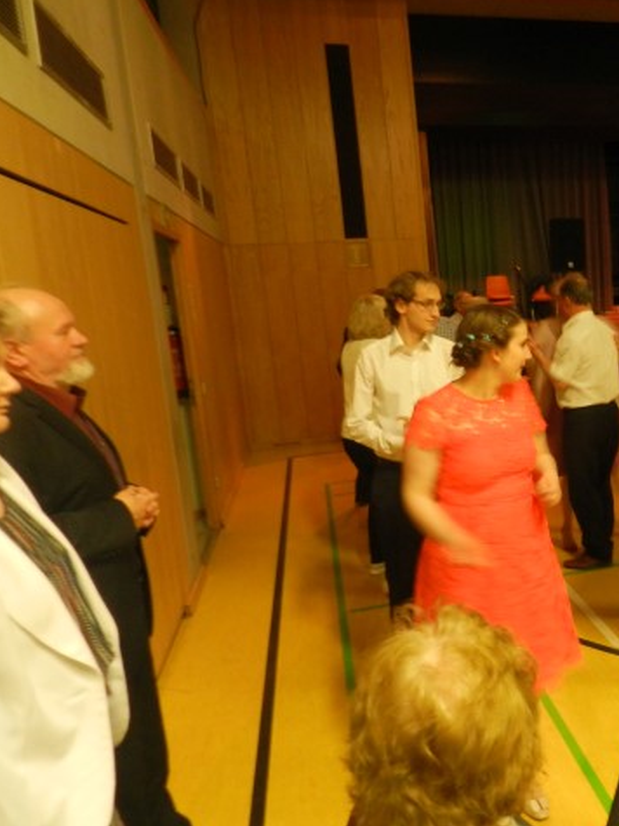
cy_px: 410
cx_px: 549
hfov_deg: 42.0
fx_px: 739
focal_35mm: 31
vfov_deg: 58.4
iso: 400
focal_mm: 4
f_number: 3.4
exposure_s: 1/8
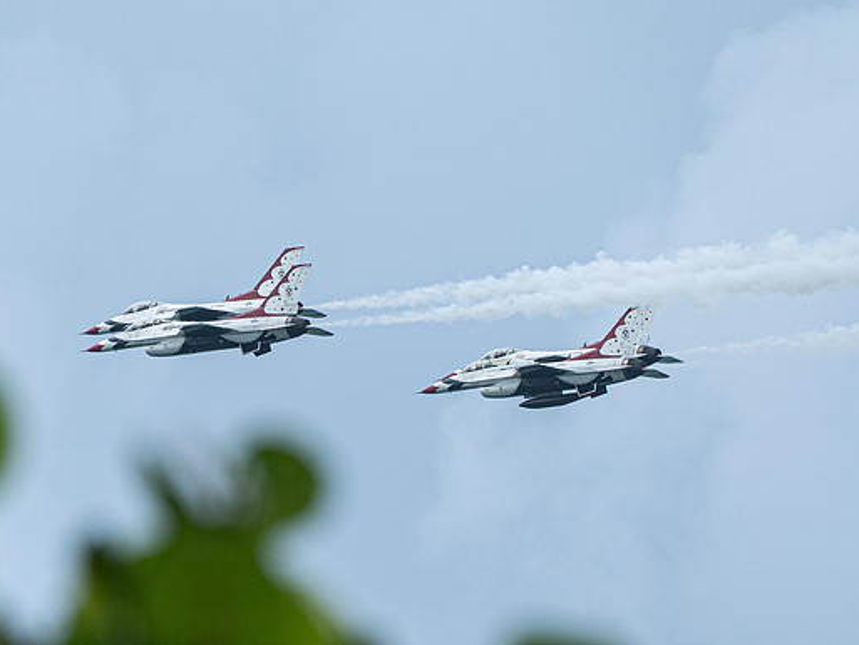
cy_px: 334
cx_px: 300
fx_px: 18417
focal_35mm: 742
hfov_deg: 2.7
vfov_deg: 2.0
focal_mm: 400
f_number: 9
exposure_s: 1/1250
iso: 640
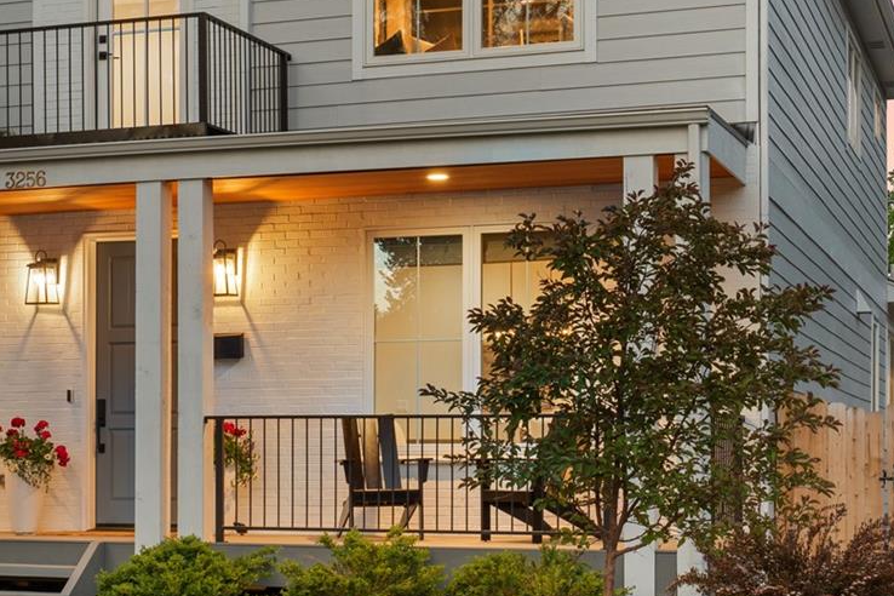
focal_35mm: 78
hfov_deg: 25.7
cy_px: 115
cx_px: 231
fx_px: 1937
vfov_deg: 17.3
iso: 320
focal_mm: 36
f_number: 8
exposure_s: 1/3
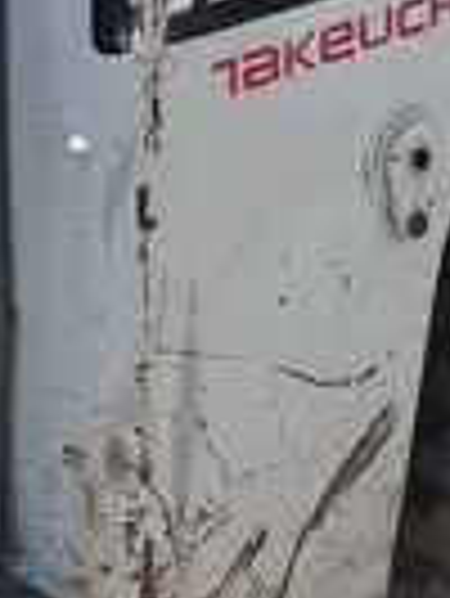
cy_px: 56
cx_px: 256
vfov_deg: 13.7
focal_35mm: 143
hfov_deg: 10.4
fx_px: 2475
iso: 50
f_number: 1.6
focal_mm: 5.1
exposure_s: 1/2513
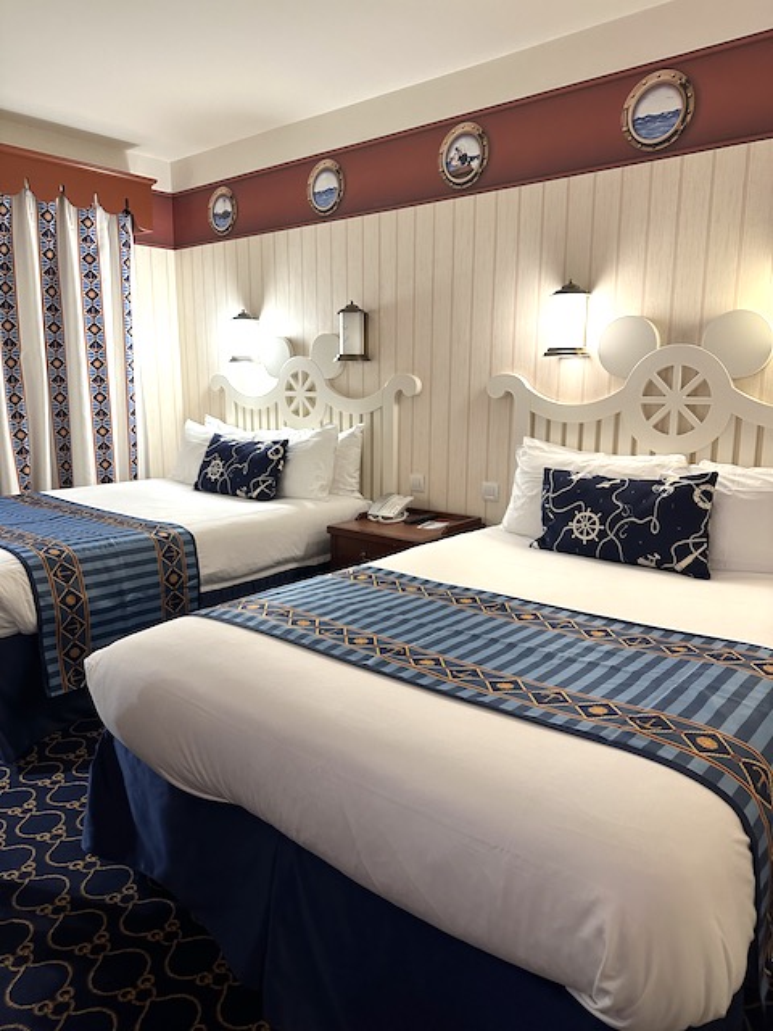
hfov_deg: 56.8
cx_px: 386
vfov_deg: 71.6
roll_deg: -0.4
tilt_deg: -10.6
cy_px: 516
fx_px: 715
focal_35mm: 24
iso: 320
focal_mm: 6.86
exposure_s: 1/50
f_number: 1.78
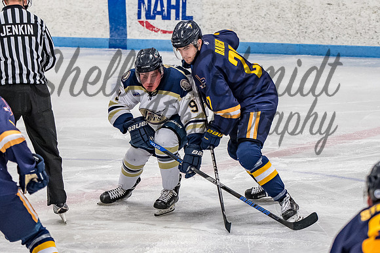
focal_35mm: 226
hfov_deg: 9.1
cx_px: 165
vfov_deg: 6.1
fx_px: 2385
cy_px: 140
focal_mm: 102
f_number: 3.2
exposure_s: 1/800
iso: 1600
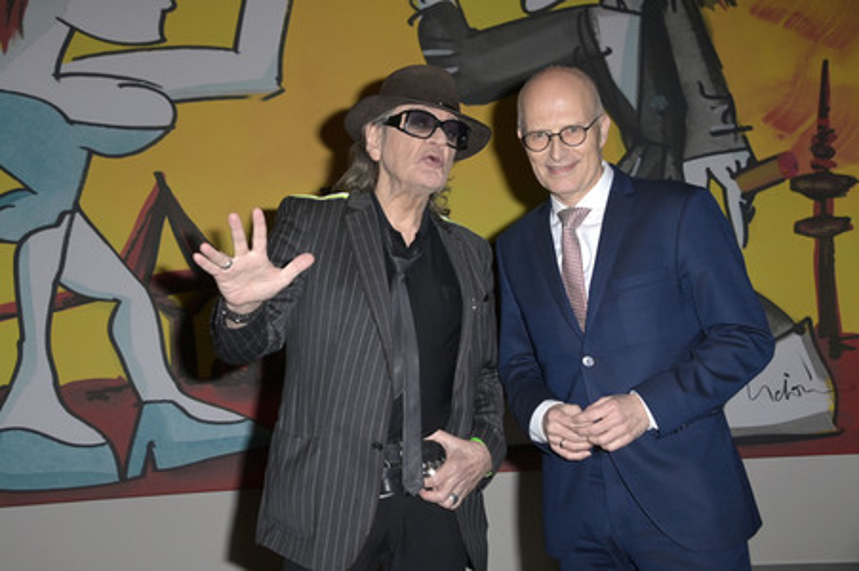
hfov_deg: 39.6
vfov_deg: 27.0
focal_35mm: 50
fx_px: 1192
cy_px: 286
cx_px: 430
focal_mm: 50
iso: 1000
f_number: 5.6
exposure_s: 1/160
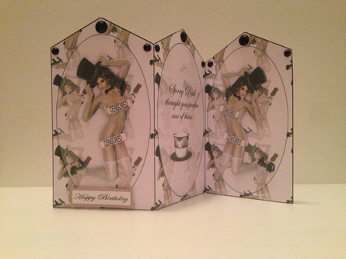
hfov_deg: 55.4
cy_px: 130
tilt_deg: +1.2
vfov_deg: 42.9
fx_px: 330
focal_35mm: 33
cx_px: 173
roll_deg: -2.3
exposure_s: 1/20
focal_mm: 4.12
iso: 400
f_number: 2.4
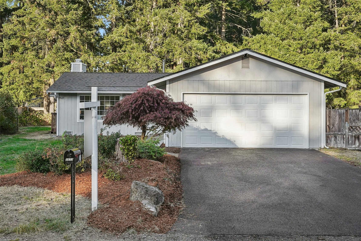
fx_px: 421
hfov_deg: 46.4
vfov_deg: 31.9
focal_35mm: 42
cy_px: 120
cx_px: 180
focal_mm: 28
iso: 200
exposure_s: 1/125
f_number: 8
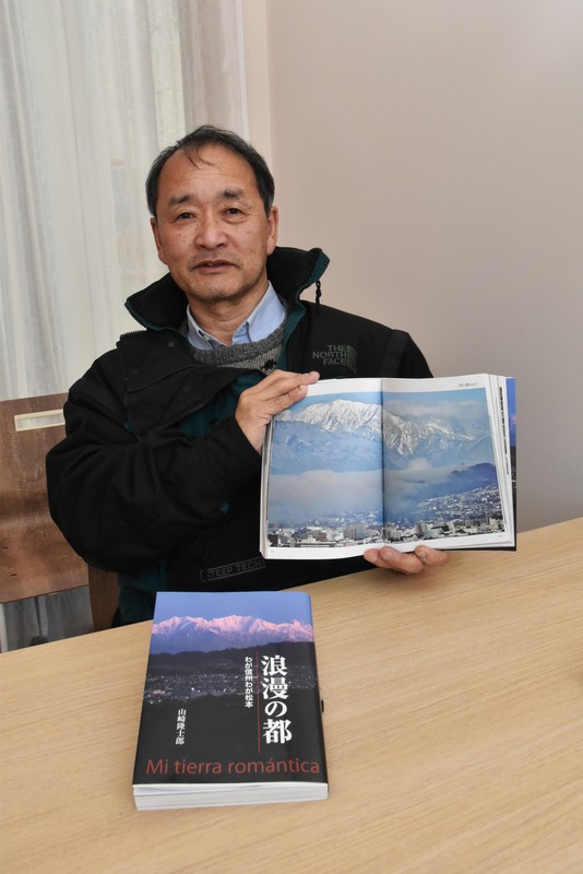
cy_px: 437
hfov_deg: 43.6
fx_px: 728
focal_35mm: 30
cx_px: 292
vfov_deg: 61.9
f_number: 13
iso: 1600
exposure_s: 1/200
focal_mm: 20
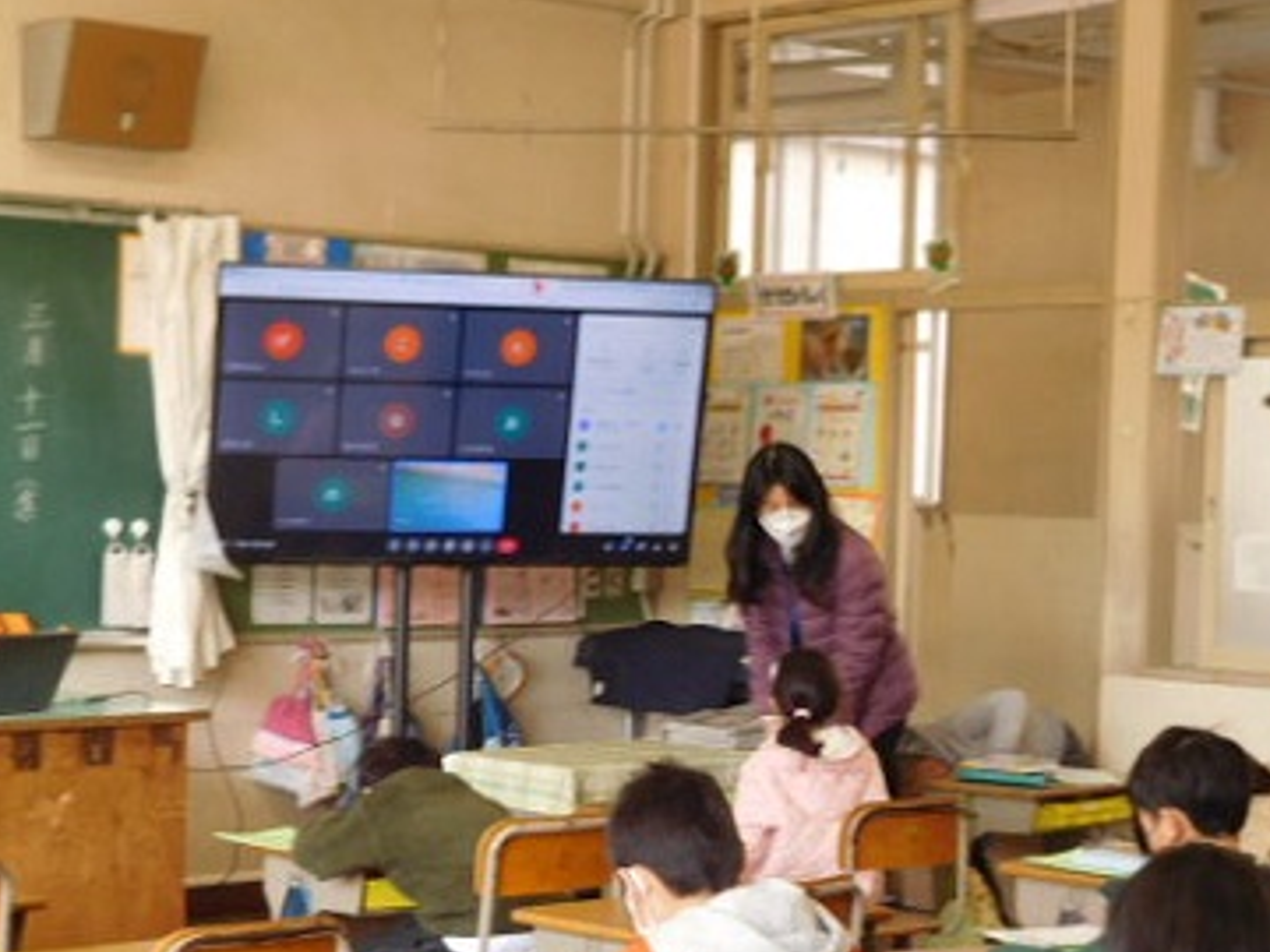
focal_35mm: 80
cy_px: 747
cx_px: 536
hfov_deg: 24.4
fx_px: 2935
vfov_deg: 18.3
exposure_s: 1/30
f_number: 4.1
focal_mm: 8.9
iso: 125
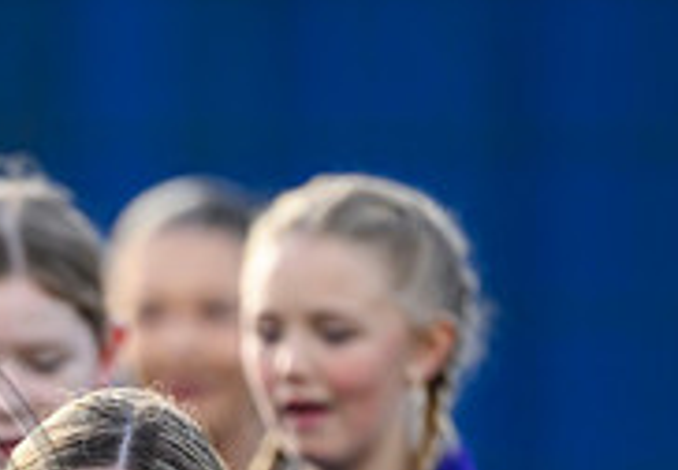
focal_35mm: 1309
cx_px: -250
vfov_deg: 1.1
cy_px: 621
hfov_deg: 1.6
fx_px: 24946
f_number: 3.2
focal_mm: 400
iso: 500
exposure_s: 1/1600
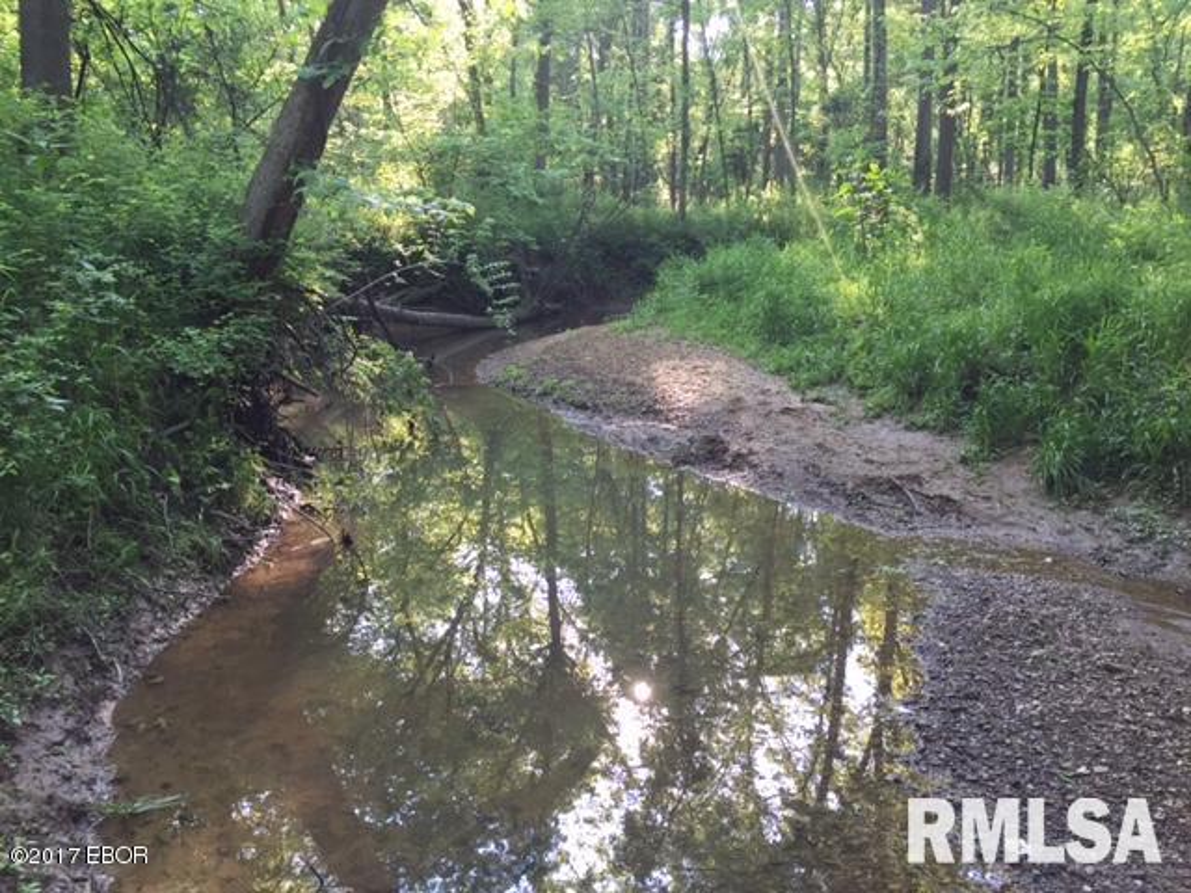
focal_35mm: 29
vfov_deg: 48.2
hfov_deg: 61.7
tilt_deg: -10.7
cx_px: 596
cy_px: 446
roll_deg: +0.4
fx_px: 998
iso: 32
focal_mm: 4.15
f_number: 2.2
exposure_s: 1/40
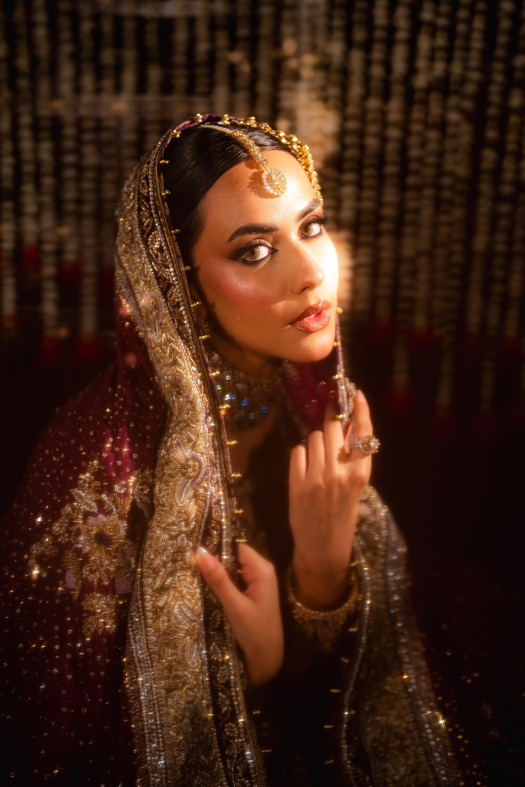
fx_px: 1094
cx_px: 262
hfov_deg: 27.0
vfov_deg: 39.6
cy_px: 394
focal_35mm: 50
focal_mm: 50
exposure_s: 1/160
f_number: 1.2
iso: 125
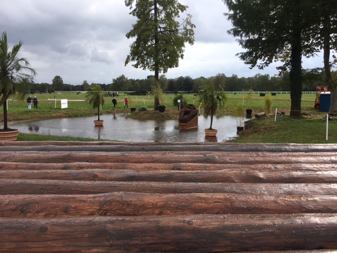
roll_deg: -0.6
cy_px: 126
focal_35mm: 29
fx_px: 282
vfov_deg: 48.2
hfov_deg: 61.7
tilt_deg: -6.7
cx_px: 168
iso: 25
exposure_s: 1/836
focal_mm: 4.15
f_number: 2.2
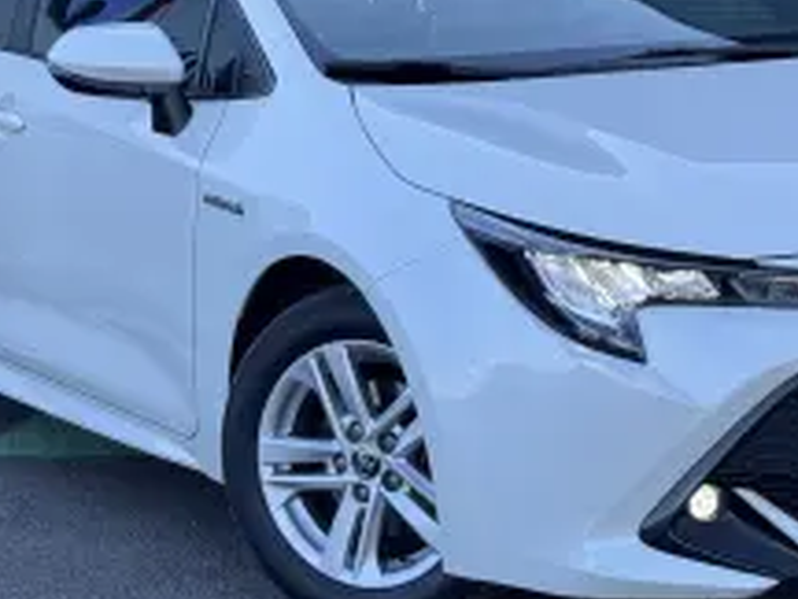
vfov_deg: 18.4
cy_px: 251
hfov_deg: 24.3
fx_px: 1844
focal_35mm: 80
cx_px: 510
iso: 64
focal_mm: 6.76
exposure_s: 1/739
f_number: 1.78
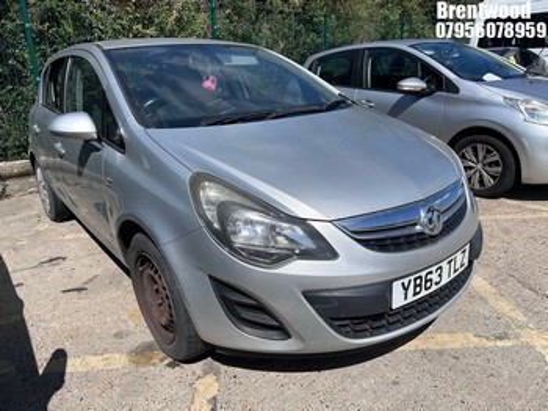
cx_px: 274
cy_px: 206
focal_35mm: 26
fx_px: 411
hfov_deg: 67.3
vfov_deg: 53.0
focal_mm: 5.7
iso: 50
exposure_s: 1/5882
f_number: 1.5
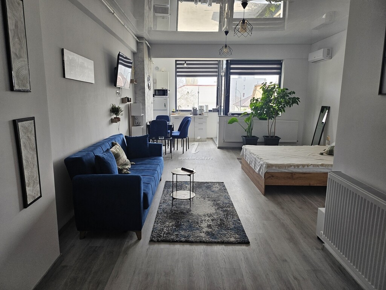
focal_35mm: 24
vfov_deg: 56.8
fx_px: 268
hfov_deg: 71.6
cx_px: 193
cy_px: 145
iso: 80
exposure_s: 1/180
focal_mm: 5
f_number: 1.8
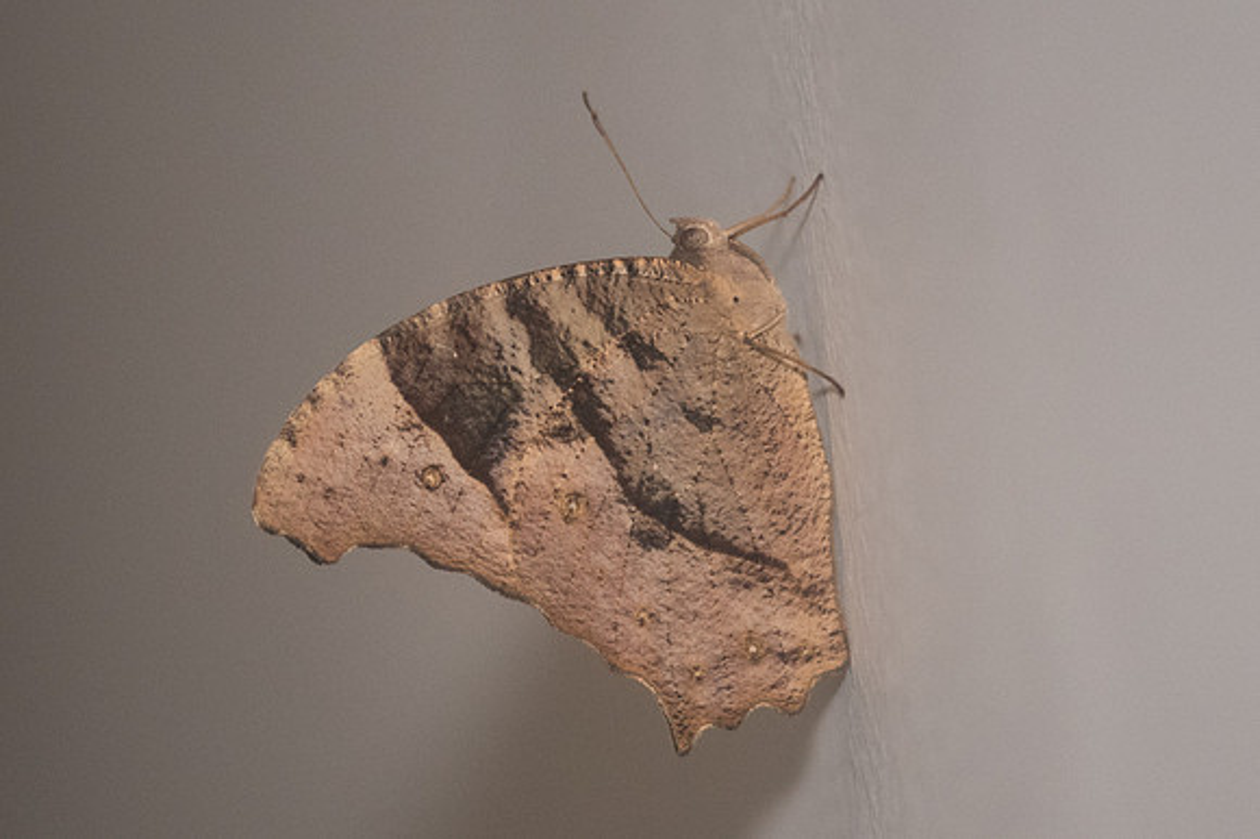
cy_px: 404
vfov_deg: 3.8
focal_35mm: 359
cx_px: 630
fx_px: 12553
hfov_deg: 5.7
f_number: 3.3
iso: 1600
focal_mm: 150
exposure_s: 1/320
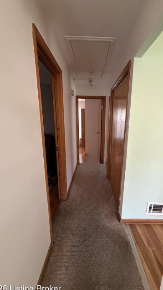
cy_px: 150
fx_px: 123
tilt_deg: -12.7
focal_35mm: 16
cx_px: 95
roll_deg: -1.3
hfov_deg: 66.7
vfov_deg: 99.3
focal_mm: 2.22
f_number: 2.2
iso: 800
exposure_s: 1/60
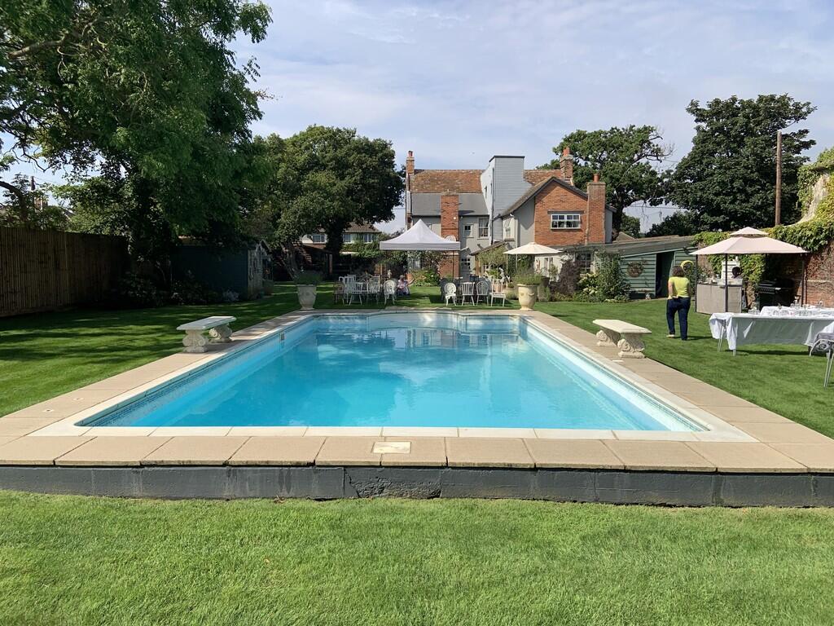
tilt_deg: -4.4
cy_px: 313
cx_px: 417
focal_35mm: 26
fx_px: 626
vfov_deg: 53.1
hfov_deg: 67.3
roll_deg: +0.3
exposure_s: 1/2481
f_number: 1.8
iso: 25
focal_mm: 4.25
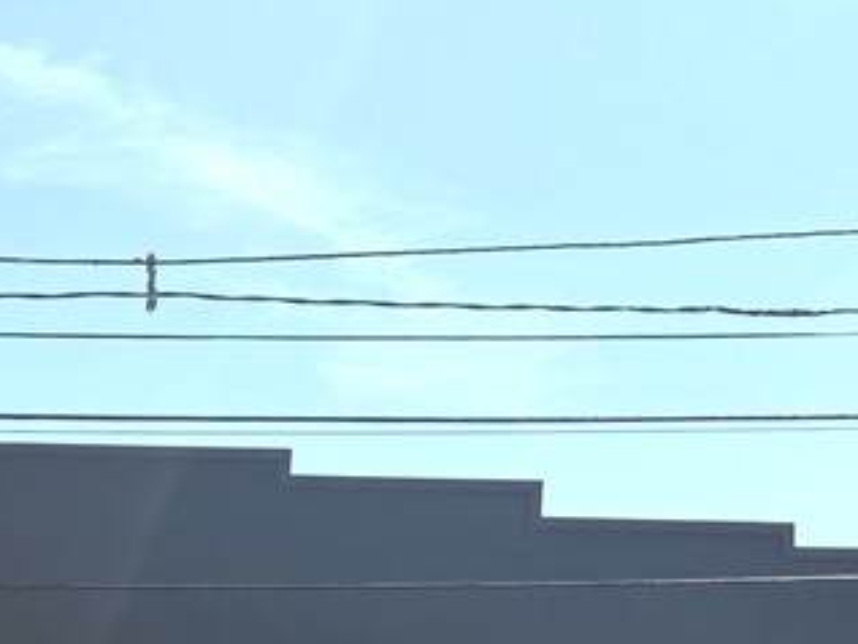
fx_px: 2405
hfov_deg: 19.7
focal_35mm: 97
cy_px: 709
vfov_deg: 14.9
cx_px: 35
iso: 80
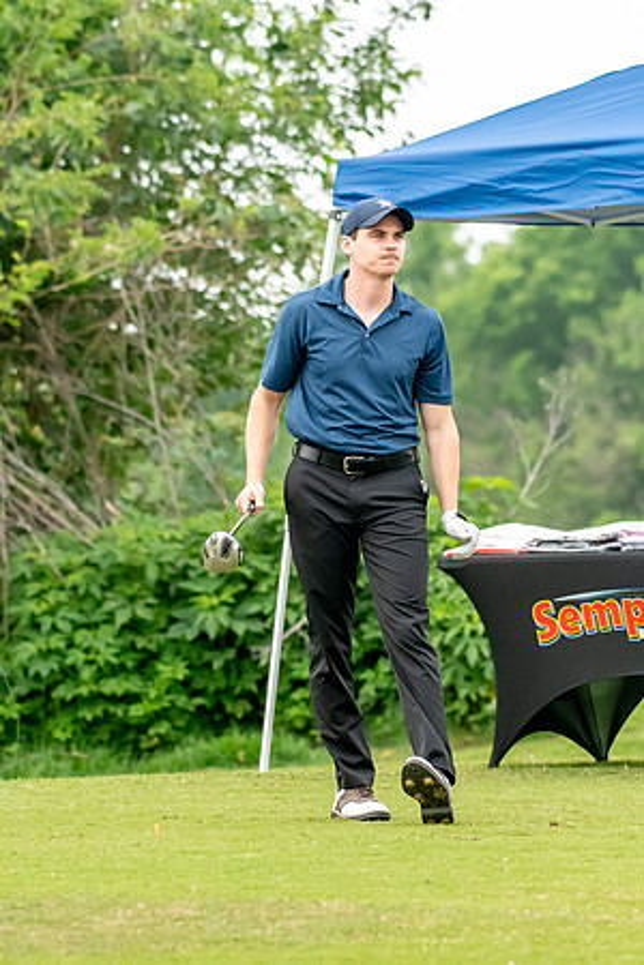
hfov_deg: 4.6
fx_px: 8049
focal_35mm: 300
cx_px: 322
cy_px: 482
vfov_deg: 6.9
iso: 3200
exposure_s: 1/2000
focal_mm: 200
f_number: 5.6
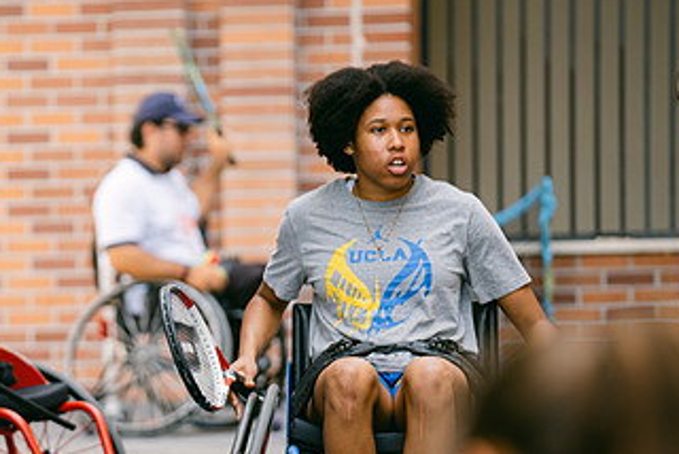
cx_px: 129
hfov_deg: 9.4
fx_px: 4134
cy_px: 349
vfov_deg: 6.3
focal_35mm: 219
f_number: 2.8
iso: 160
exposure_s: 1/125
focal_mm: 80.4
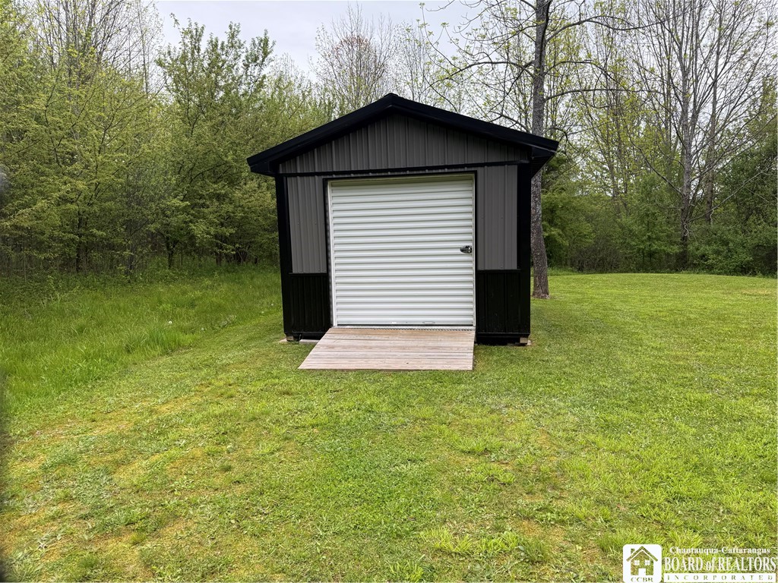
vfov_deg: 56.8
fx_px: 539
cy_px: 292
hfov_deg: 71.6
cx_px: 389
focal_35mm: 24
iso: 100
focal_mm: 6.76
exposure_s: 1/598
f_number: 1.78
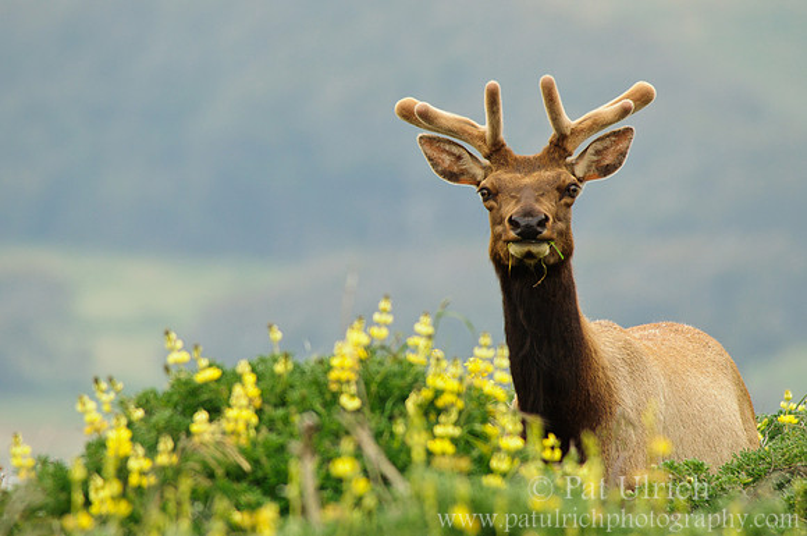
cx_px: 404
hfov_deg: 3.4
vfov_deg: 2.3
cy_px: 268
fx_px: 13431
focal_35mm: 600
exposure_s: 1/320
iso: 400
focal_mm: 400
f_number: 8
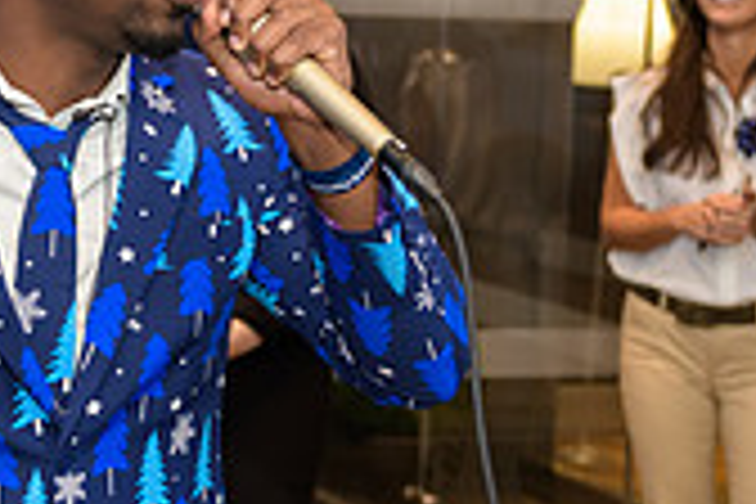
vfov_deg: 11.0
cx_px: 68
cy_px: 92
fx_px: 2604
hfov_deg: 16.3
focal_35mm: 124
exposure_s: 1/125
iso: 400
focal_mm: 36
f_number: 3.2
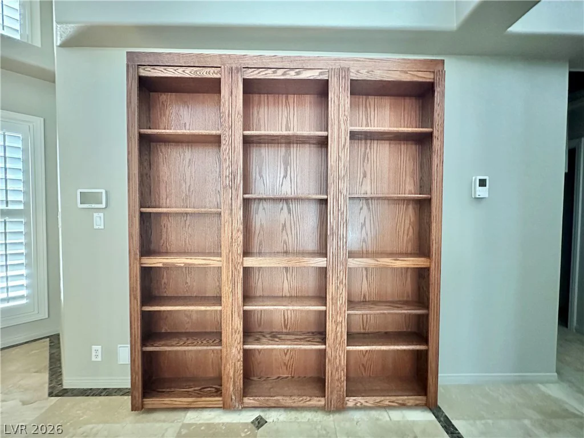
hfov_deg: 102.1
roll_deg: -0.5
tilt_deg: -0.8
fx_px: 236
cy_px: 219
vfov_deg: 85.7
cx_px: 292
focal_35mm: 14
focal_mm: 2.22
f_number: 2.2
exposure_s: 1/30
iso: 1250
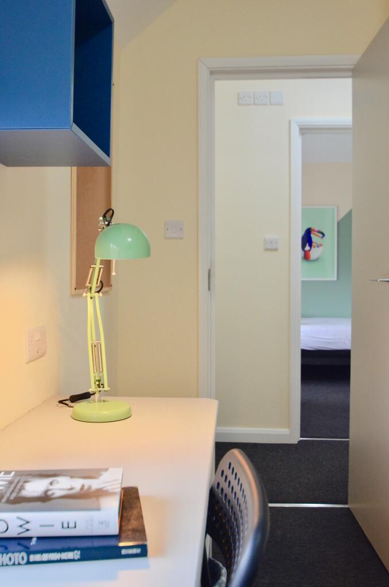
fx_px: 586
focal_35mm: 36
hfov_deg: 36.7
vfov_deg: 53.2
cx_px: 194
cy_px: 294
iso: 800
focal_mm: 24
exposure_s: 1/60
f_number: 4.5
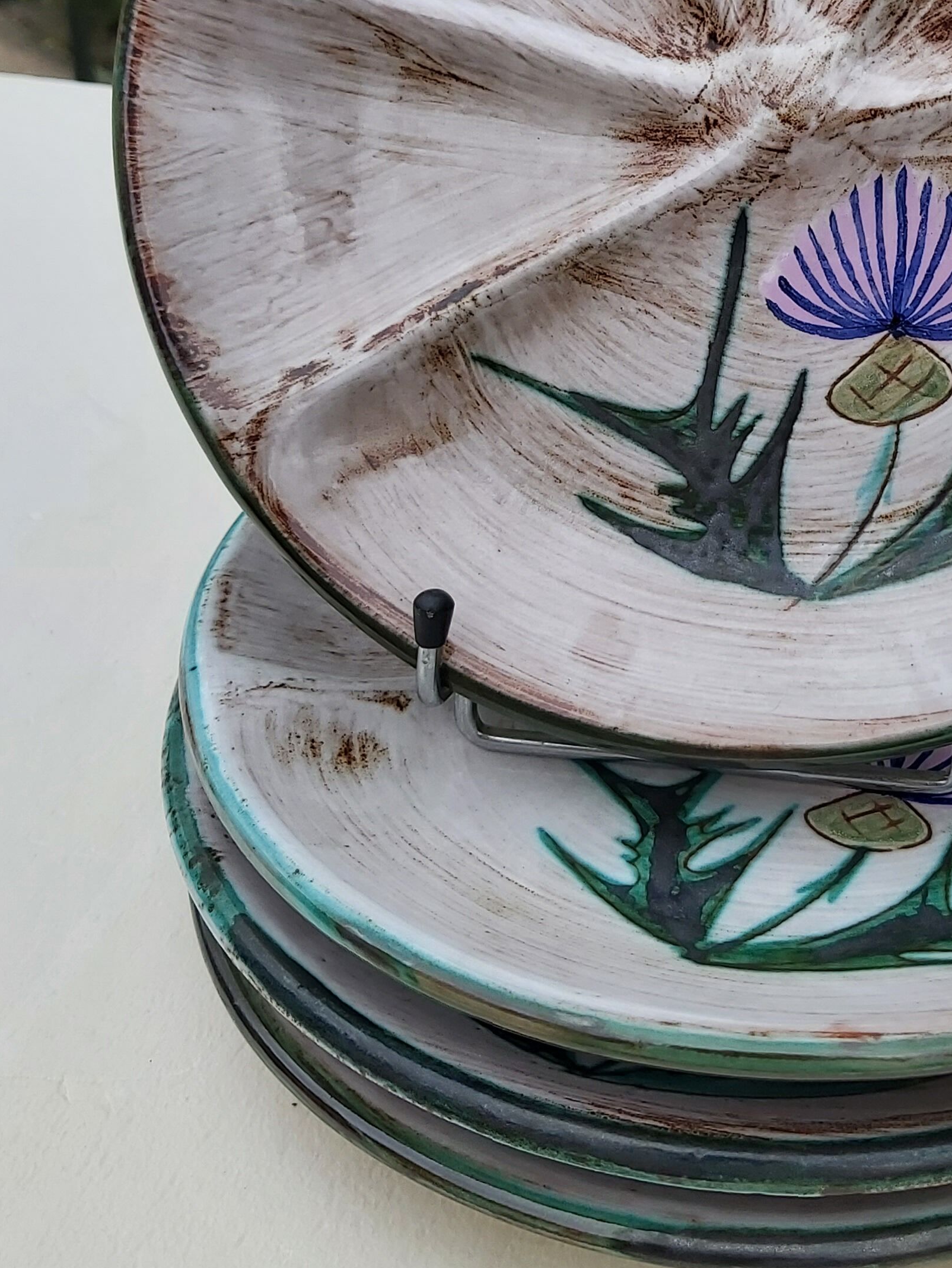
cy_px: 293
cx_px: 819
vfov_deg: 37.8
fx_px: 1796
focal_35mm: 49
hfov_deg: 28.7
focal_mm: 3.92
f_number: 1.7
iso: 64
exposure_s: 1/525
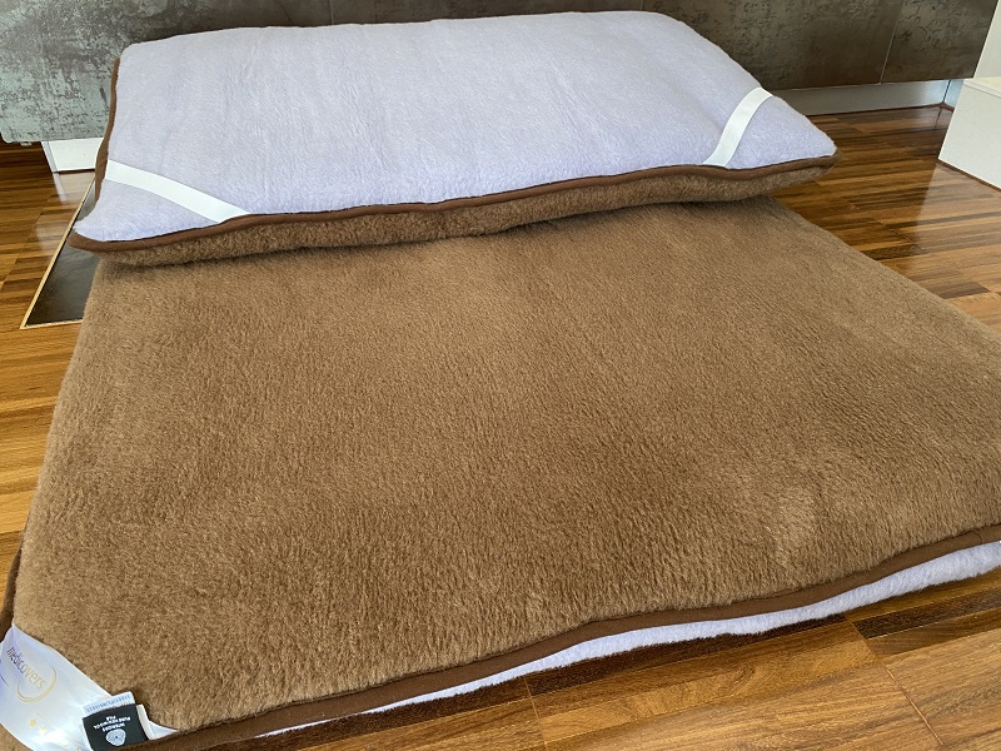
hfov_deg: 67.3
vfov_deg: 53.1
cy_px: 376
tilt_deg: -33.8
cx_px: 500
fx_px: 752
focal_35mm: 26
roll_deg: -0.4
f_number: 1.8
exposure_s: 1/60
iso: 125
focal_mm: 4.25
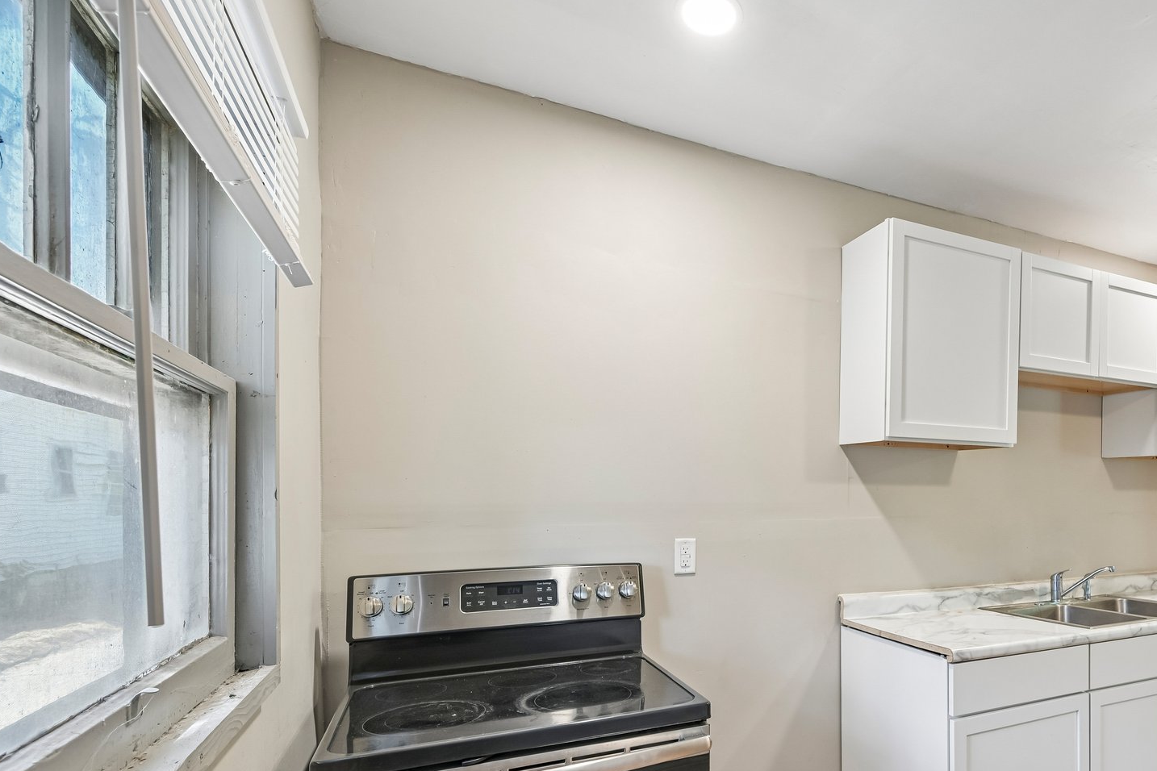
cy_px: 497
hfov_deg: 80.6
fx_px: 643
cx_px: 789
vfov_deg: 60.8
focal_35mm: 20
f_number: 8
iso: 400
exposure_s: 1/8
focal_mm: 14
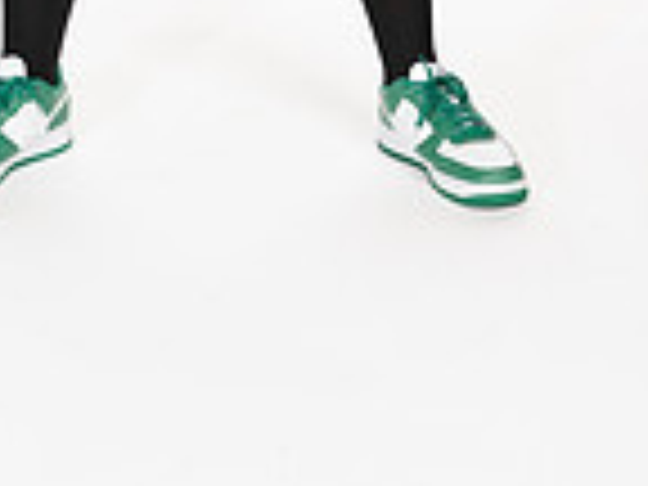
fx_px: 2808
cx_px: 256
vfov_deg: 9.2
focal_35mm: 150
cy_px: -522
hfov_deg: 13.2
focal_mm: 50
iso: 250
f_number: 5.6
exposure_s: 1/250
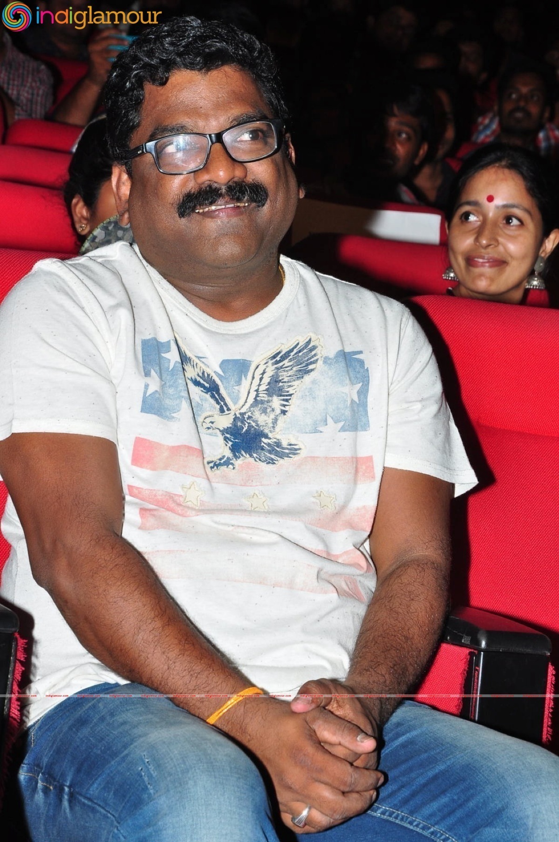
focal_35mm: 120
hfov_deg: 11.4
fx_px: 2803
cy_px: 421
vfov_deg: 17.1
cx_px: 280
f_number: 13
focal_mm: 80
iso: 500
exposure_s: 1/125
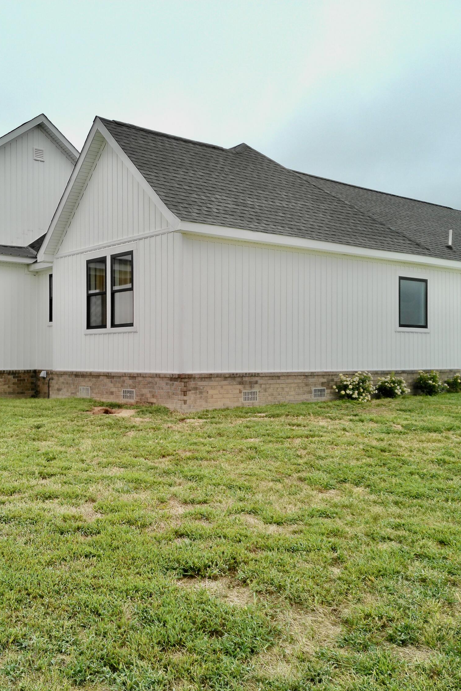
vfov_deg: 71.5
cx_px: 148
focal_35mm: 25
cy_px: 345
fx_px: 480
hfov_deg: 50.2
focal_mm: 3.37
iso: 100
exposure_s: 1/256
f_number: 1.8
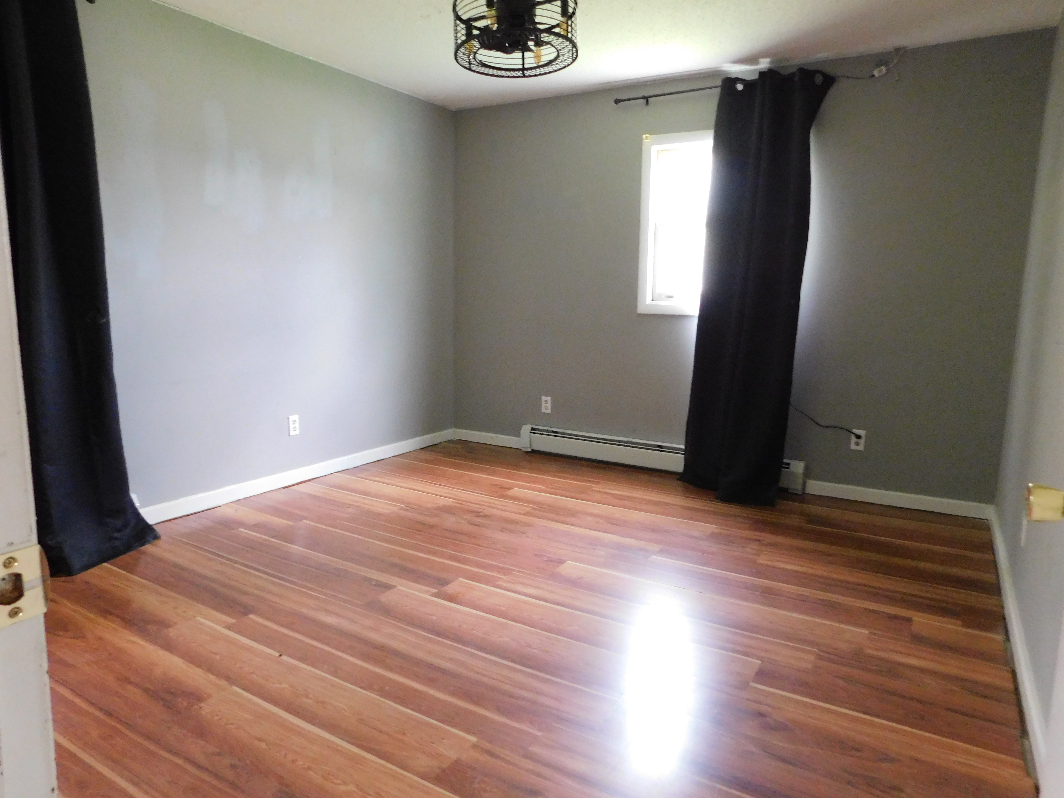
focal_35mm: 23
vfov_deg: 58.9
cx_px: 532
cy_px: 399
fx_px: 707
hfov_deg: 73.9
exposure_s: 1/30
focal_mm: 4
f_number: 3
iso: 800
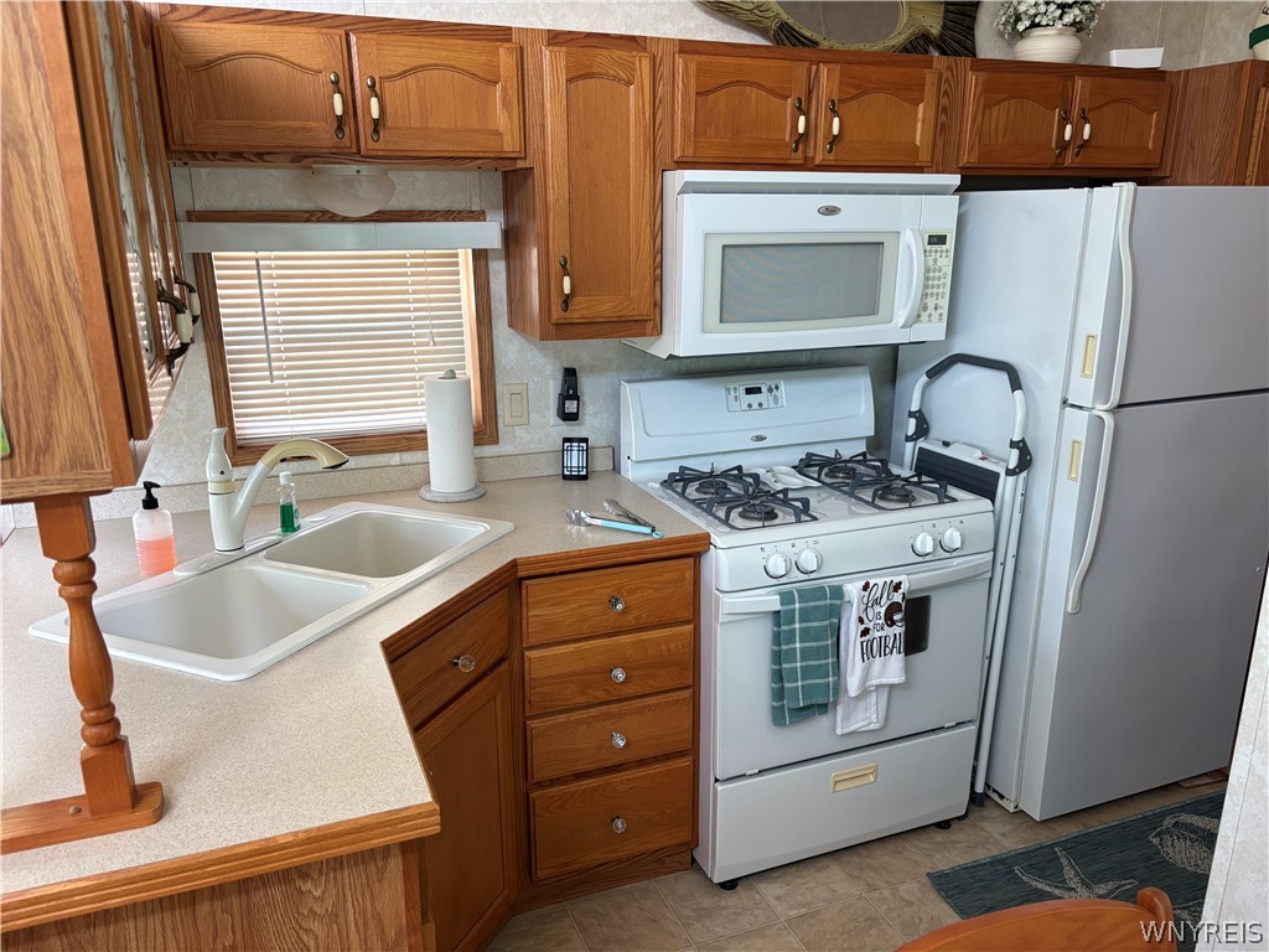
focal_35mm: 26
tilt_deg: -17.2
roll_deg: +1.2
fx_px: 953
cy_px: 476
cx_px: 634
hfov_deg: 67.3
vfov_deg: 53.1
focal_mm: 5.96
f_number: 1.6
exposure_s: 1/90
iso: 125
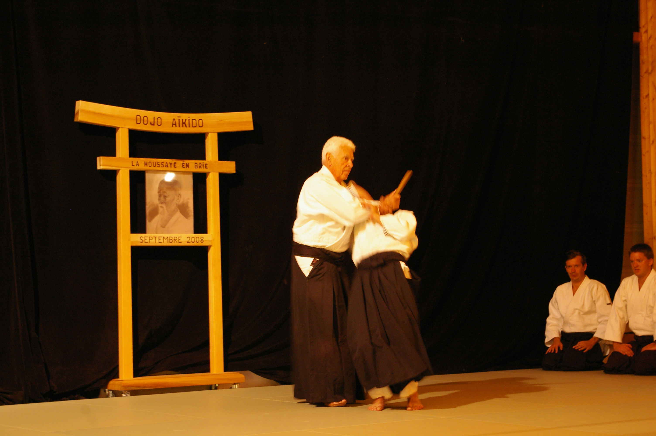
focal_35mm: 75
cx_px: 328
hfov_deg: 27.0
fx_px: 1365
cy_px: 218
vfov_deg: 18.1
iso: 800
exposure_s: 1/10
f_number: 5.6
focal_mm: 50
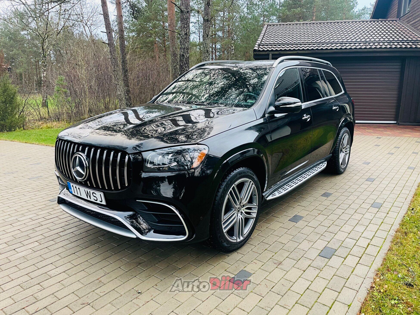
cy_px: 158
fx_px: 315
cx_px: 210
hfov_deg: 67.3
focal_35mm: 26
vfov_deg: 53.1
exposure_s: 1/83
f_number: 1.6
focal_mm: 4.2
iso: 125
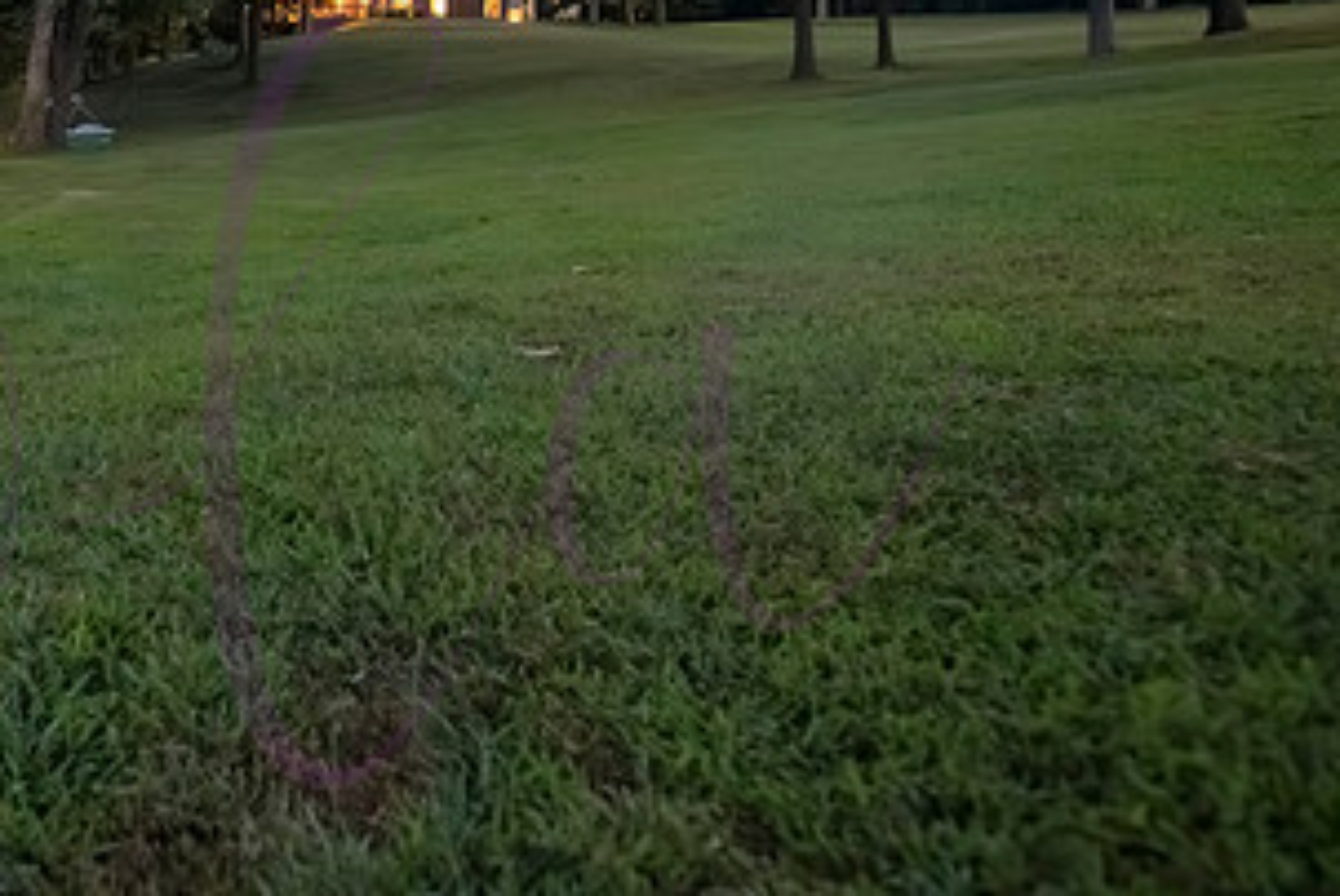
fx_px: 1043
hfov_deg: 55.4
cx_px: 98
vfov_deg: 42.8
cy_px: 99
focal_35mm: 28
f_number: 2.8
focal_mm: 14
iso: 5000
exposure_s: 1/6
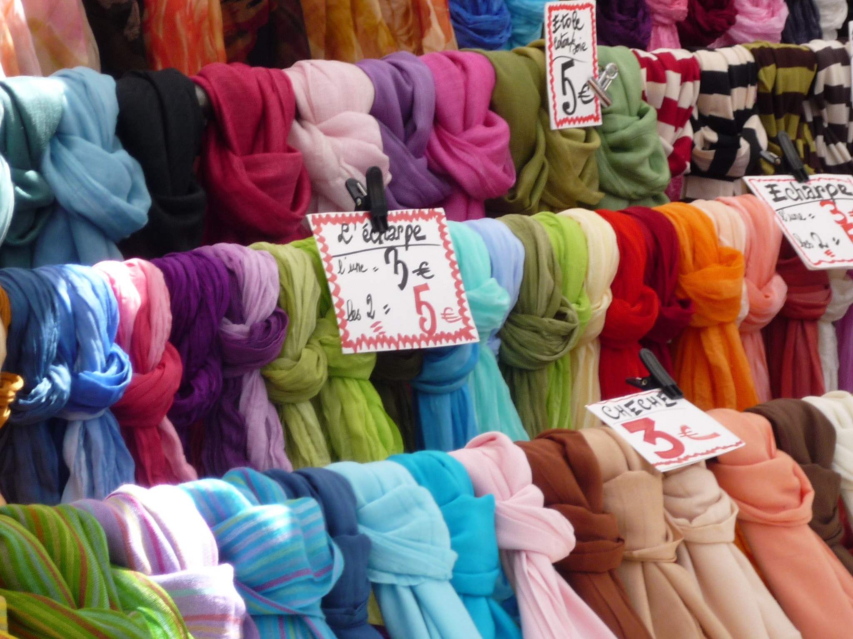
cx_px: 426
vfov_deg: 8.1
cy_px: 320
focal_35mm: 183
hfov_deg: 10.8
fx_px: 4509
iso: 100
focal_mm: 22.8
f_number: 5.8
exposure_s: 1/160
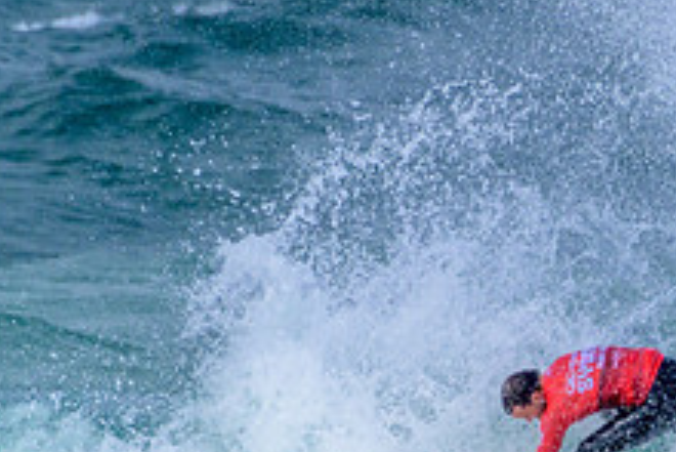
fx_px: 44512
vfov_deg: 0.6
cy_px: 577
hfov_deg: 0.9
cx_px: 602
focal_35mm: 2369
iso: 900
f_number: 11
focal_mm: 900
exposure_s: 1/2500
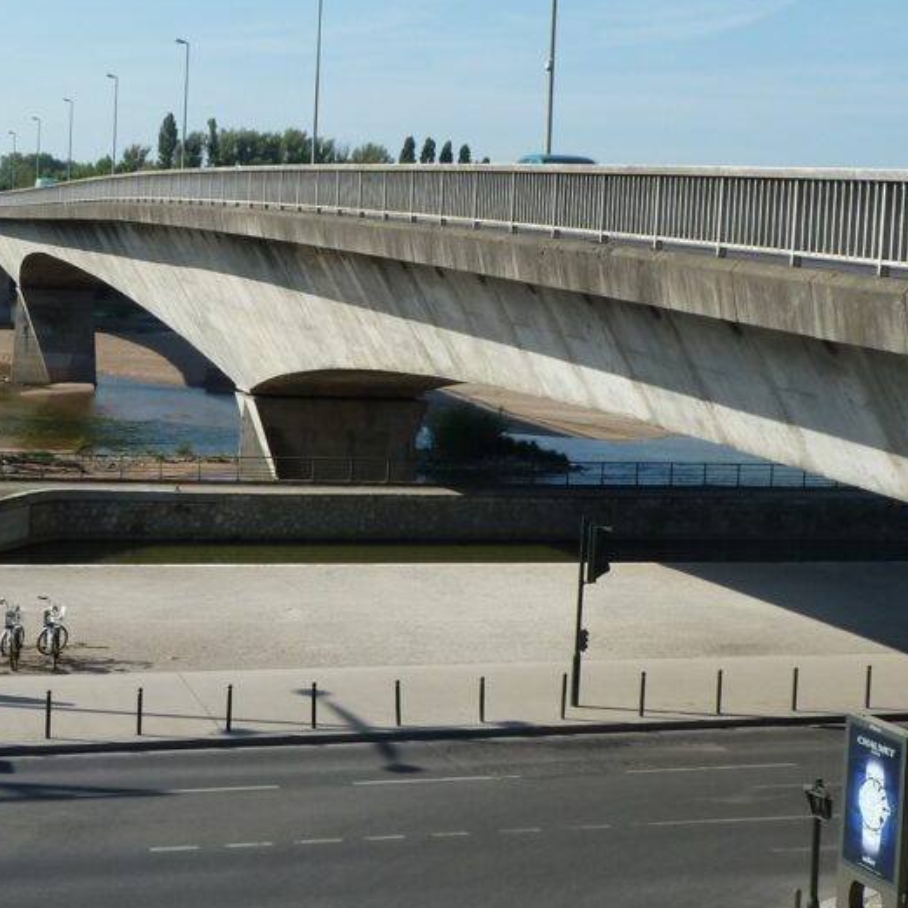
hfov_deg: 23.7
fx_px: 2166
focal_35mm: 73
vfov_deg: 23.7
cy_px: 411
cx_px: 425
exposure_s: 1/400
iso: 80
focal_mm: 6.9
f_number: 4.5
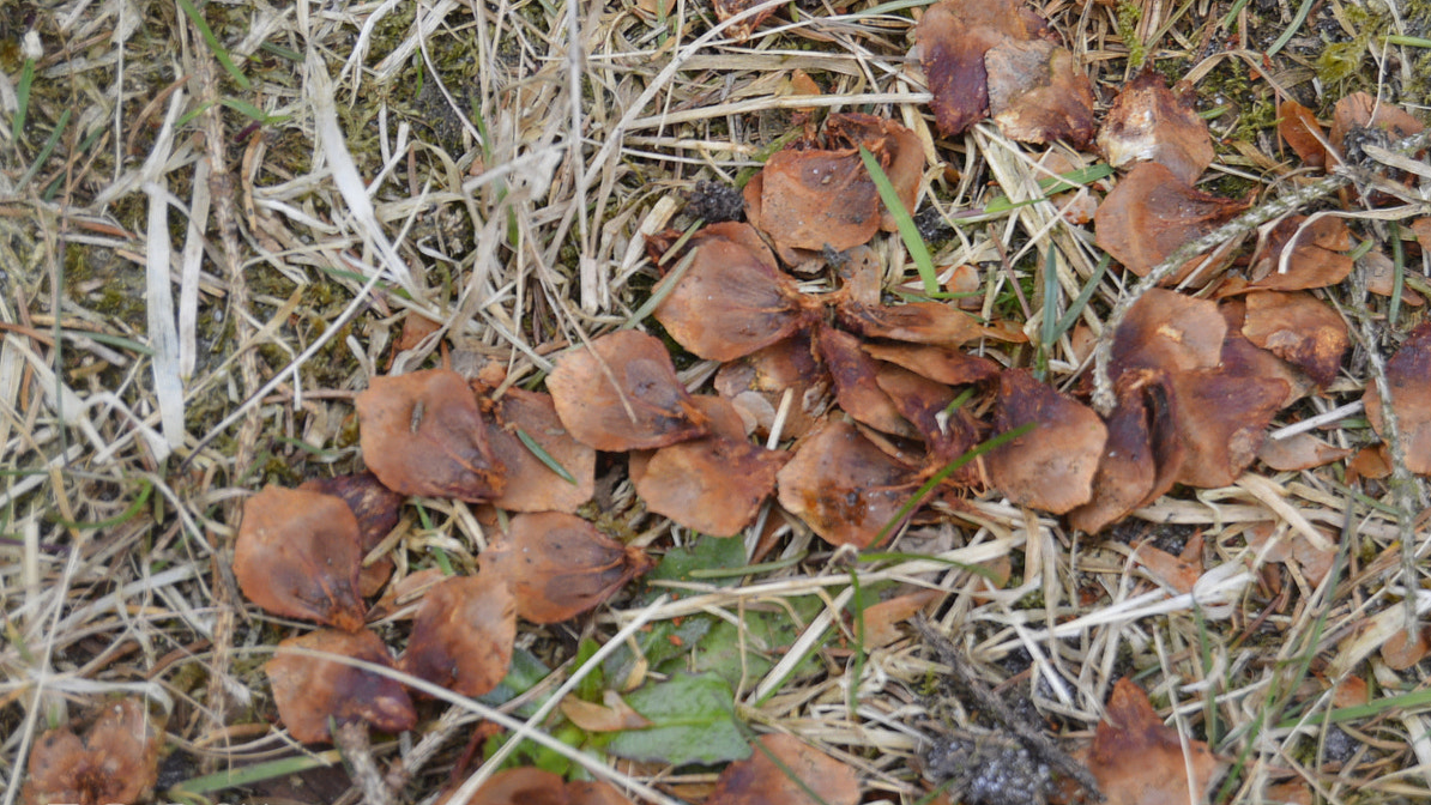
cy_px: 351
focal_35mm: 116
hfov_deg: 18.5
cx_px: 930
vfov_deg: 10.5
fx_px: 4391
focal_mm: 55
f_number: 5.6
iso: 180
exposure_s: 1/125
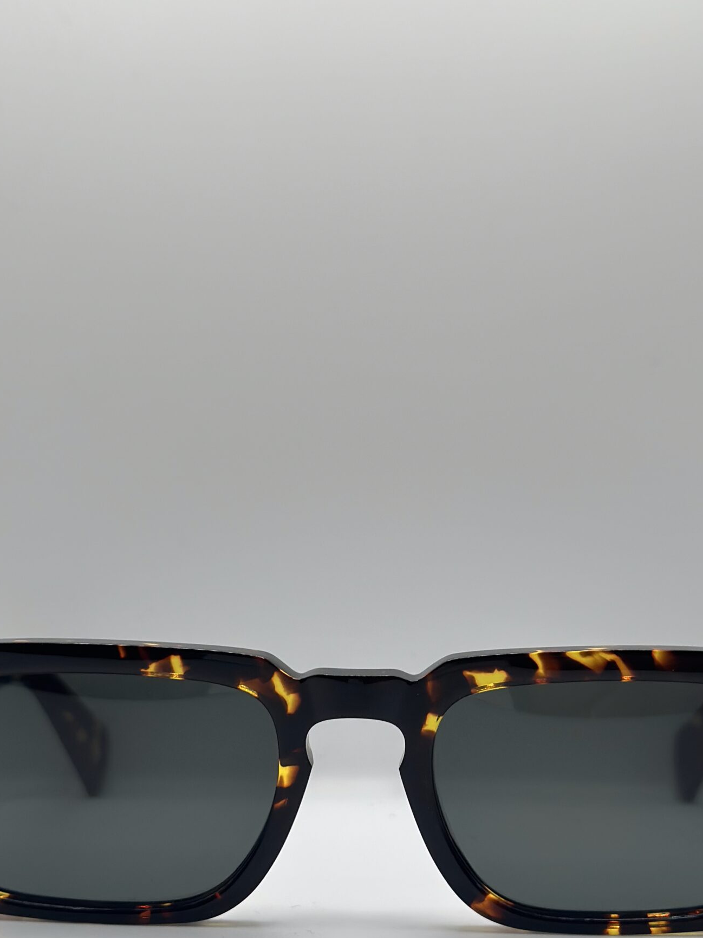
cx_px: 359
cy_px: 563
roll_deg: -0.5
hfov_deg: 20.7
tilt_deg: -27.3
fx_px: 1923
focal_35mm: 71
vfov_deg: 27.3
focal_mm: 6.86
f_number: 1.78
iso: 80
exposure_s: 1/729
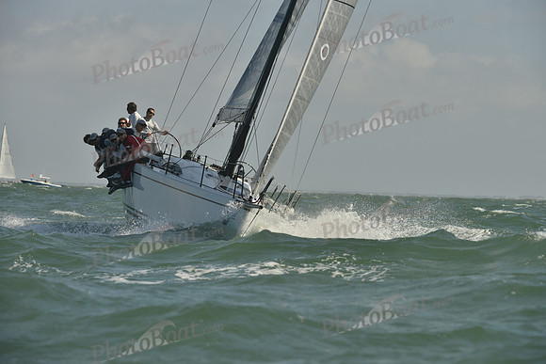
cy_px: 182
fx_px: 3034
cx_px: 273
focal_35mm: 200
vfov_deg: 6.9
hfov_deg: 10.3
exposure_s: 1/1250
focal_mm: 200
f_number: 9
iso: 280
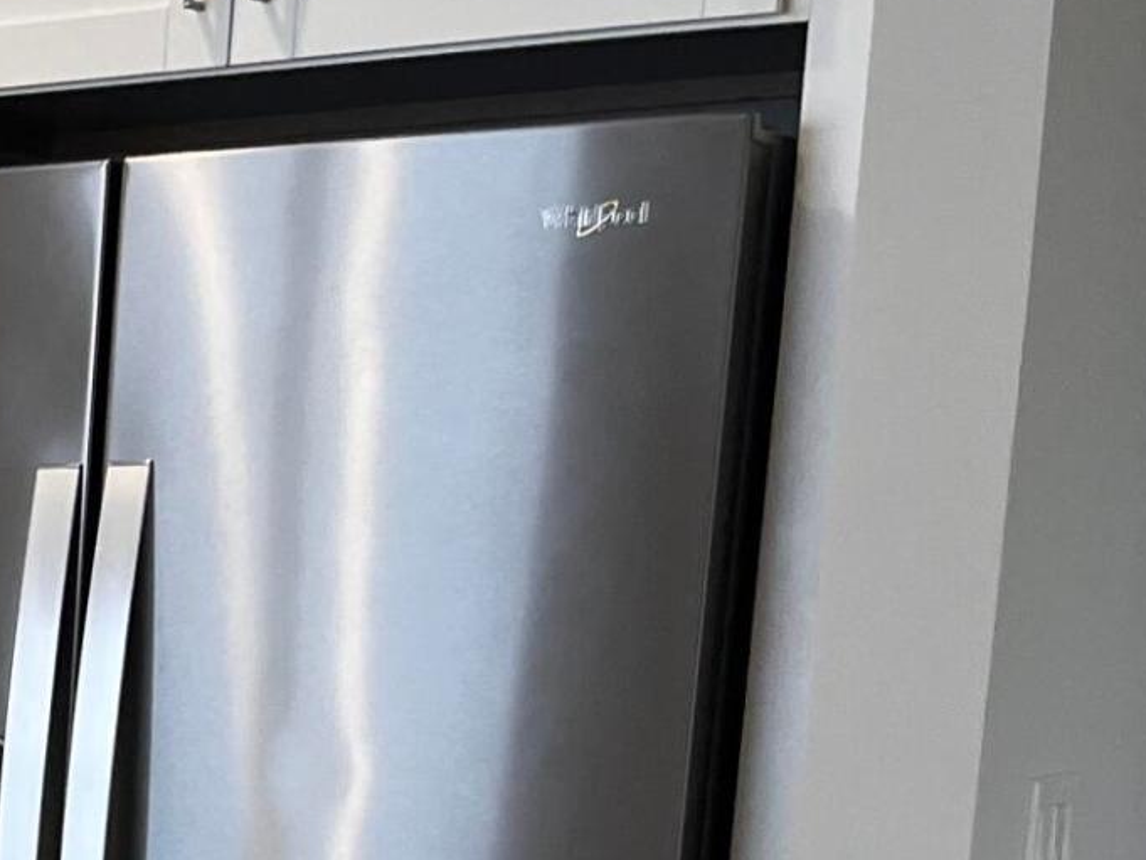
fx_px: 3642
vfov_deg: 12.9
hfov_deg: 14.8
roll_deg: +0.3
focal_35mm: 110
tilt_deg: -11.7
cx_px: -1119
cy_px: 1227
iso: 100
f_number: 1.6
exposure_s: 1/120
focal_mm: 5.1
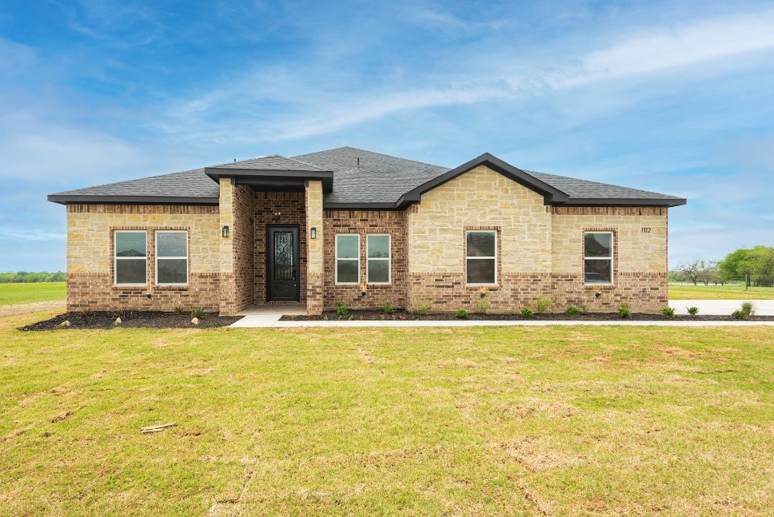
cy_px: 272
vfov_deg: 64.6
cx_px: 360
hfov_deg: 86.7
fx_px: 409
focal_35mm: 19
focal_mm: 16
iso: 100
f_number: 7.1
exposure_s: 1/125
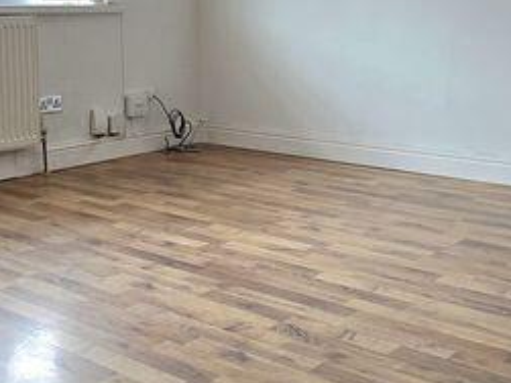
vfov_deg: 27.2
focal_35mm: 53
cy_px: 110
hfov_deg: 36.1
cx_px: 291
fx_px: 782
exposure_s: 1/101
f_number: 1.9
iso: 50
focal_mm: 2.2
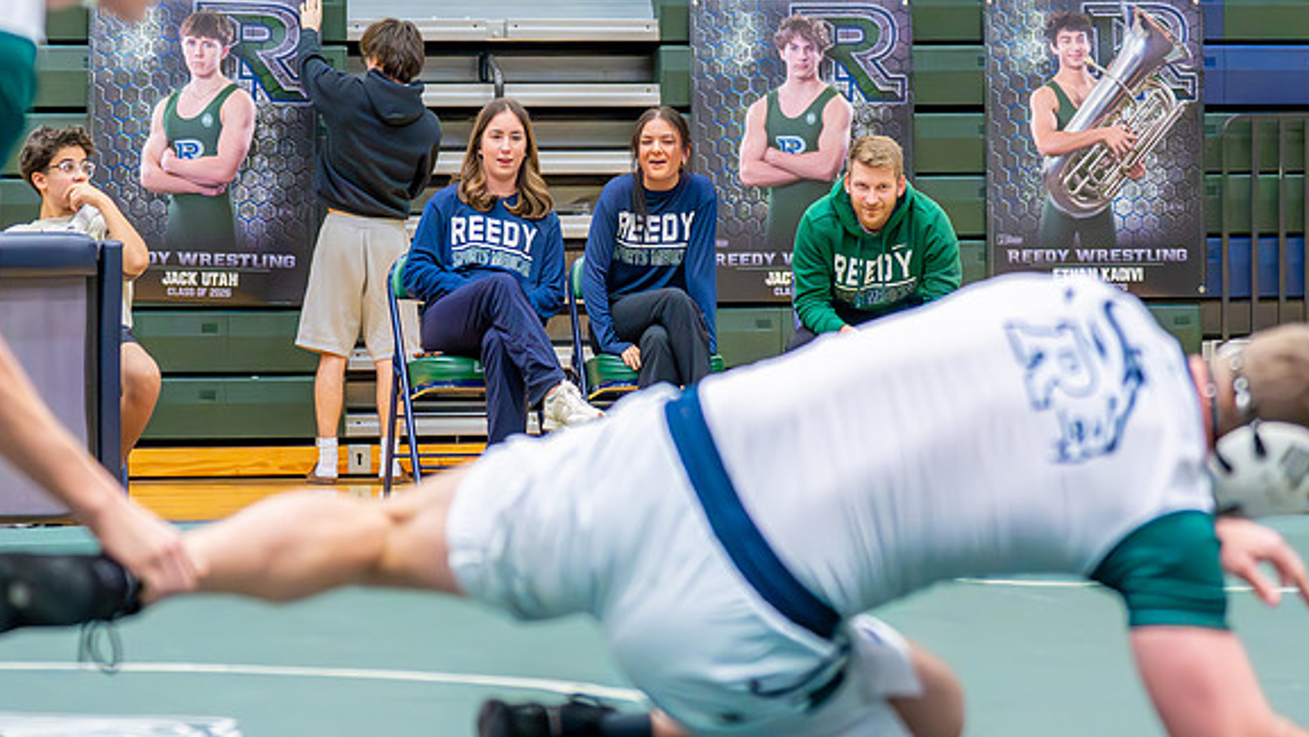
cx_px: 524
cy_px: 232
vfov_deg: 7.9
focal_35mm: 153
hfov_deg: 14.0
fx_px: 5312
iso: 6400
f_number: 2.8
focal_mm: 70
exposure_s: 1/1000
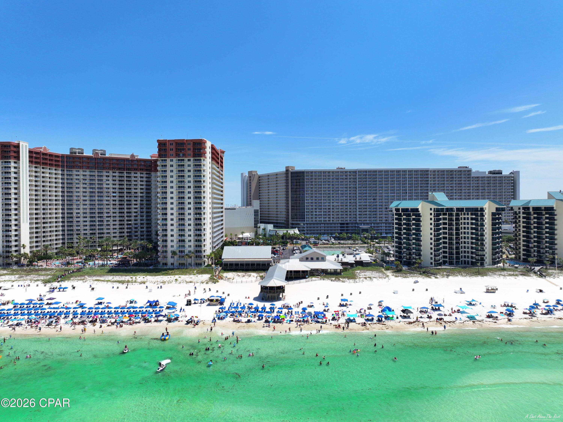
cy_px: 211
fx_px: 390
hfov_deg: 71.6
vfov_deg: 56.8
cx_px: 282
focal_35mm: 24
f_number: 2.8
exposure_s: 1/2500
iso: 110
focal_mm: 12.29
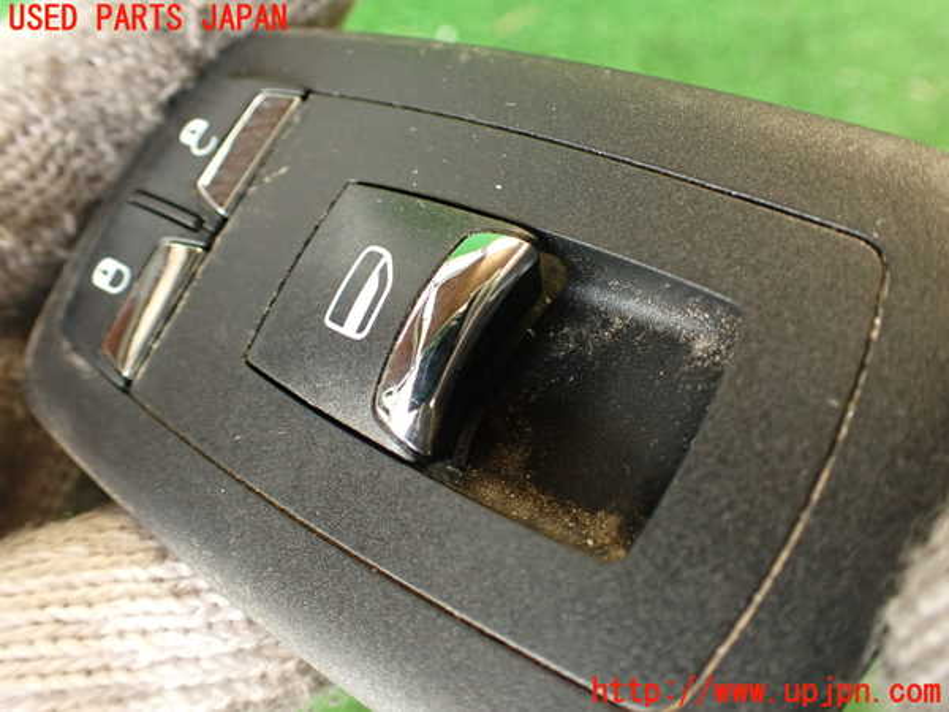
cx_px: 474
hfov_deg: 60.0
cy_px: 356
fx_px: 822
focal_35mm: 30
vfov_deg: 46.8
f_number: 2.3
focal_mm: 5.4
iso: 320
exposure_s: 1/30
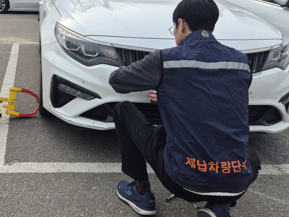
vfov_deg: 35.7
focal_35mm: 40
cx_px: 49
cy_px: 79
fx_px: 334
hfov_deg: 44.1
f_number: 1.8
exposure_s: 1/1040
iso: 25
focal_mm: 5.4
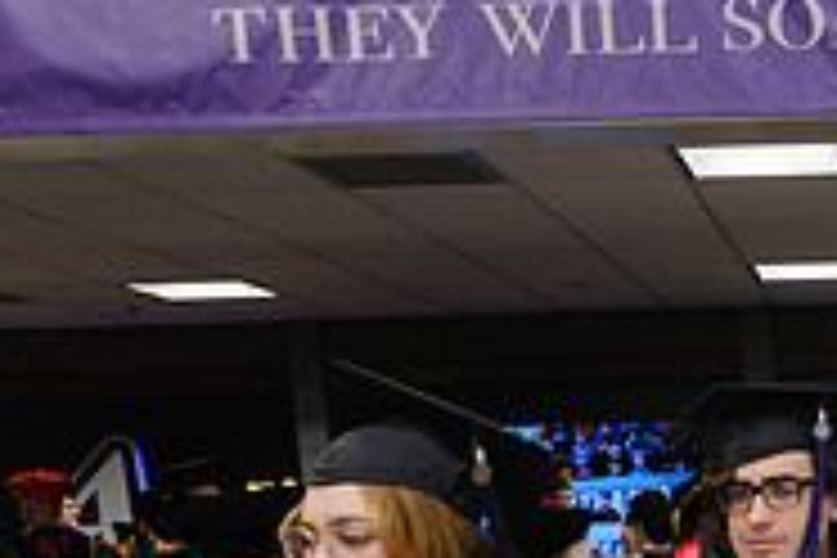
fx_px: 1744
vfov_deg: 16.6
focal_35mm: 75
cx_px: 972
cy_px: 835
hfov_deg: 24.7
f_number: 3.6
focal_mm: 16
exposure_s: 1/100
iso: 1600
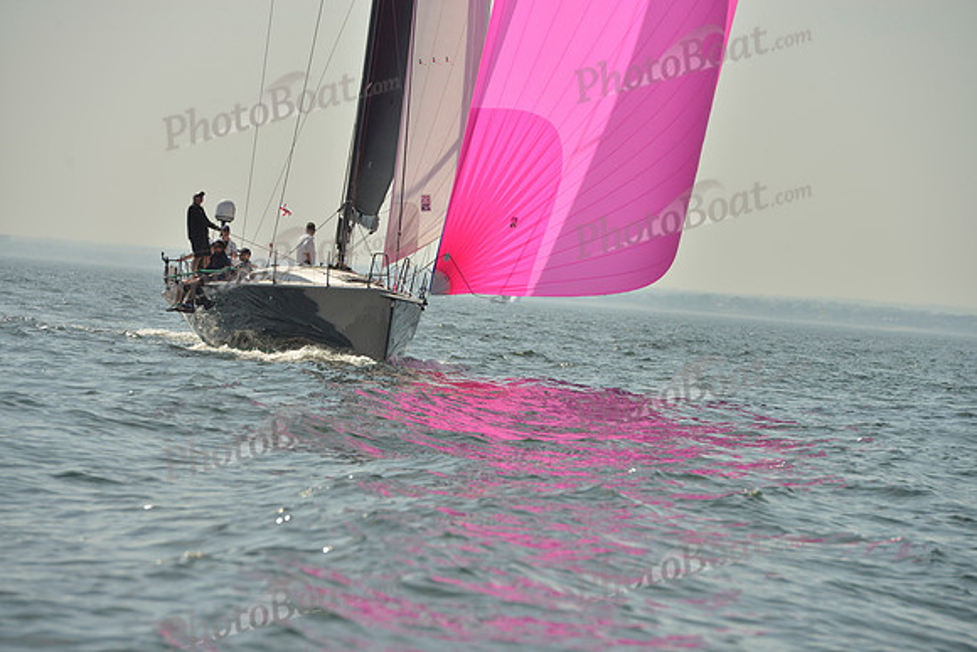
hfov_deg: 10.5
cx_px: 488
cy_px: 326
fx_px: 5293
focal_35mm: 195
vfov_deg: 7.0
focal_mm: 195
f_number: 9
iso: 200
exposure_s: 1/1250
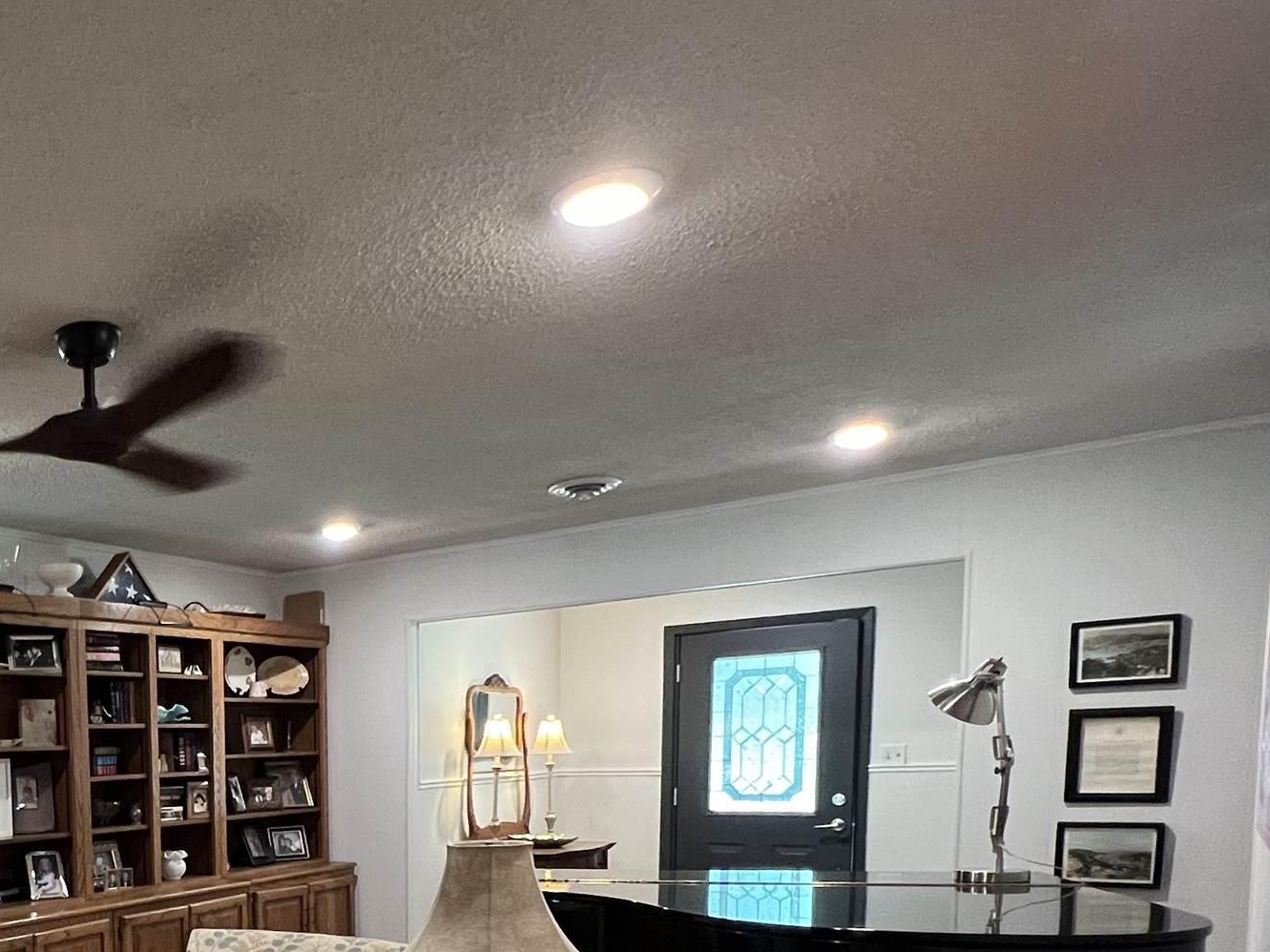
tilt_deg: -6.4
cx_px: 25
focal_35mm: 30
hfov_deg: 49.8
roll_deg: +1.7
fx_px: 1101
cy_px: 877
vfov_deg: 42.5
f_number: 1.8
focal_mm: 1.57
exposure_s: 1/60
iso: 400
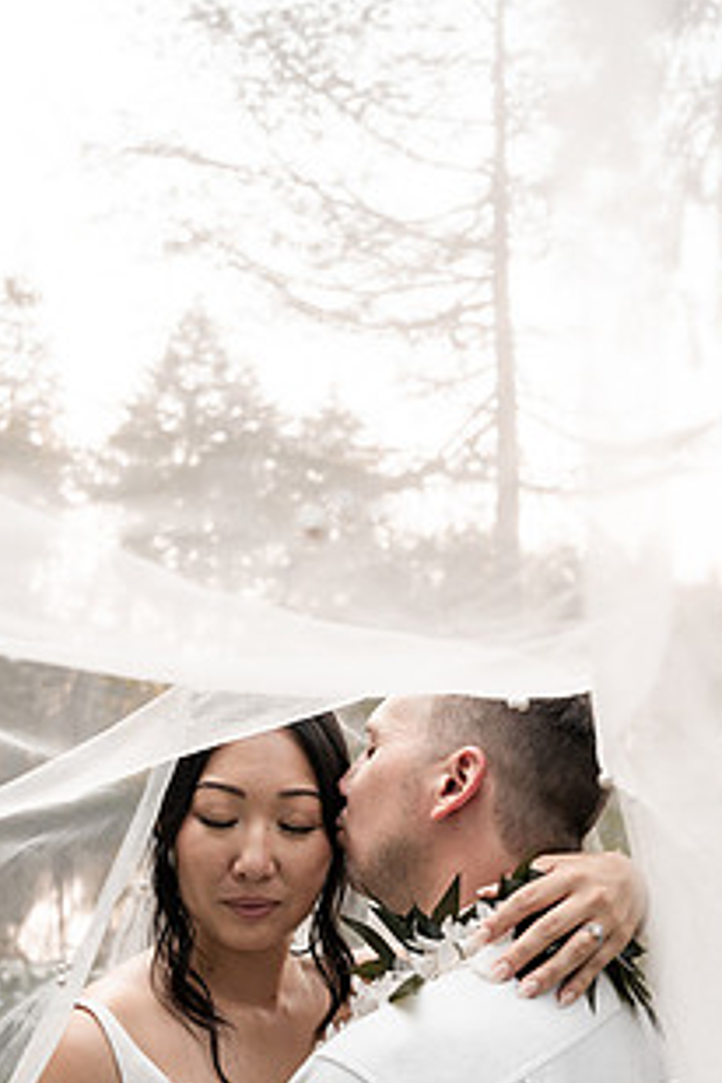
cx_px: 400
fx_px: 1053
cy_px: 750
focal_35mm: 35
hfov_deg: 37.8
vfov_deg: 53.0
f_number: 3.5
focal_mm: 24
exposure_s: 1/500
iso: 200
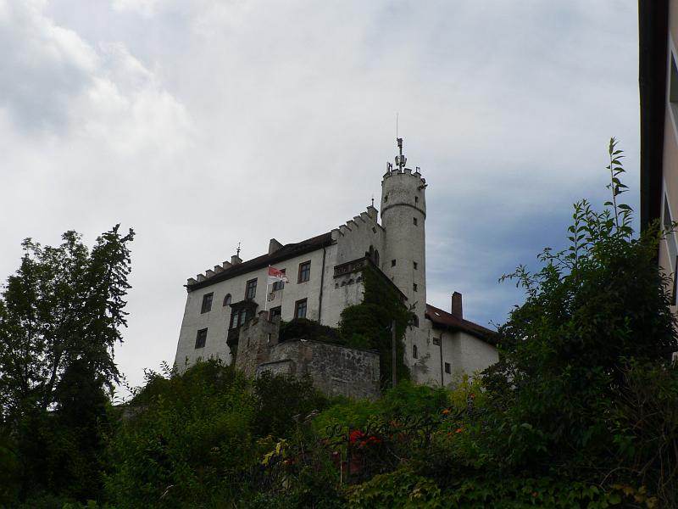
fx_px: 705
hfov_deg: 51.4
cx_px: 339
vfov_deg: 39.7
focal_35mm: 36
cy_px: 254
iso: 80
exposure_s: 1/800
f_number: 5.6
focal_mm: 6
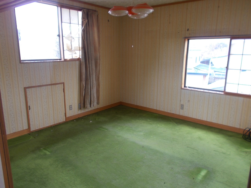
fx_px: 189
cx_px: 126
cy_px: 94
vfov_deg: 53.1
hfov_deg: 67.3
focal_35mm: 26
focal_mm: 4.6
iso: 80
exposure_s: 1/25
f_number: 3.2
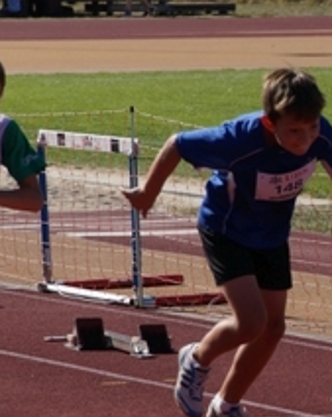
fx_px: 4862
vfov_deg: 4.9
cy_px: 211
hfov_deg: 3.9
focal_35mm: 395
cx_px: 399
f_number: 5.6
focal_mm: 110
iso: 320
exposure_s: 1/2000
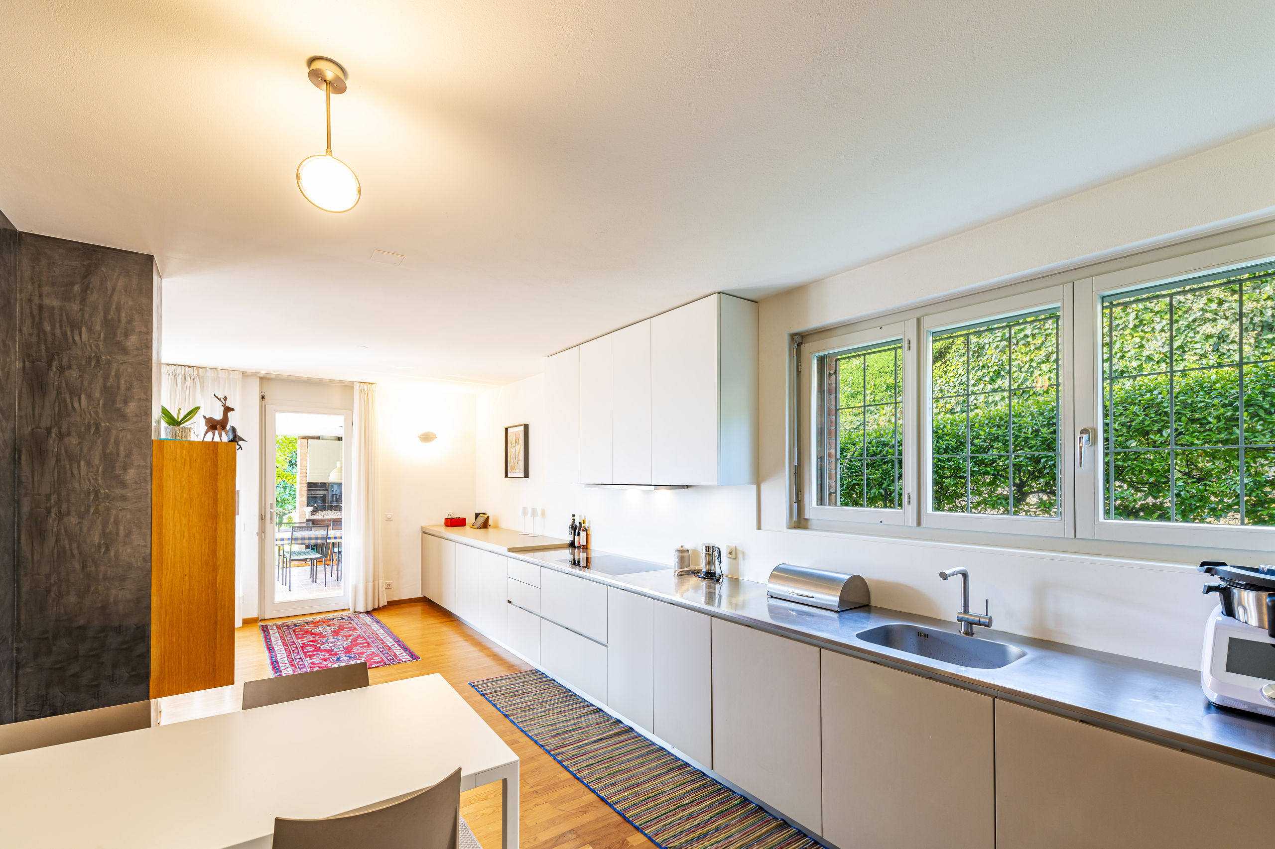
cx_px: 638
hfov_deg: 104.3
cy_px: 424
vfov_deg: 81.2
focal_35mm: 14
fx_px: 496
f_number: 9
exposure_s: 1/2.5
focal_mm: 14
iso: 100
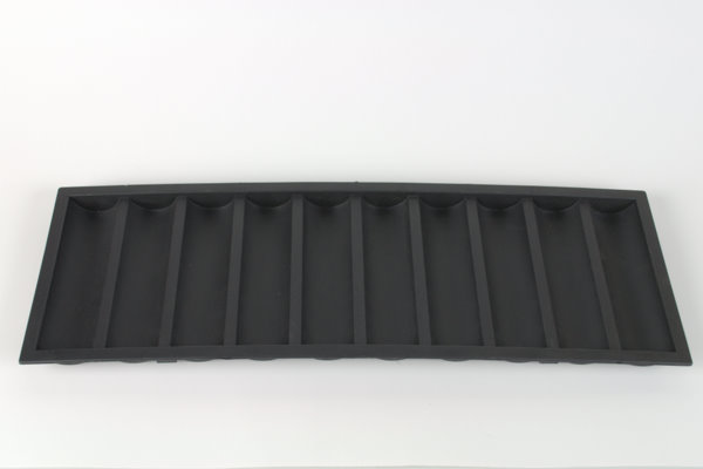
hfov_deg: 41.1
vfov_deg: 28.1
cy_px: 234
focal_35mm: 48
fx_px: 937
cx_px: 352
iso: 400
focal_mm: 32
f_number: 8
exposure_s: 1/10
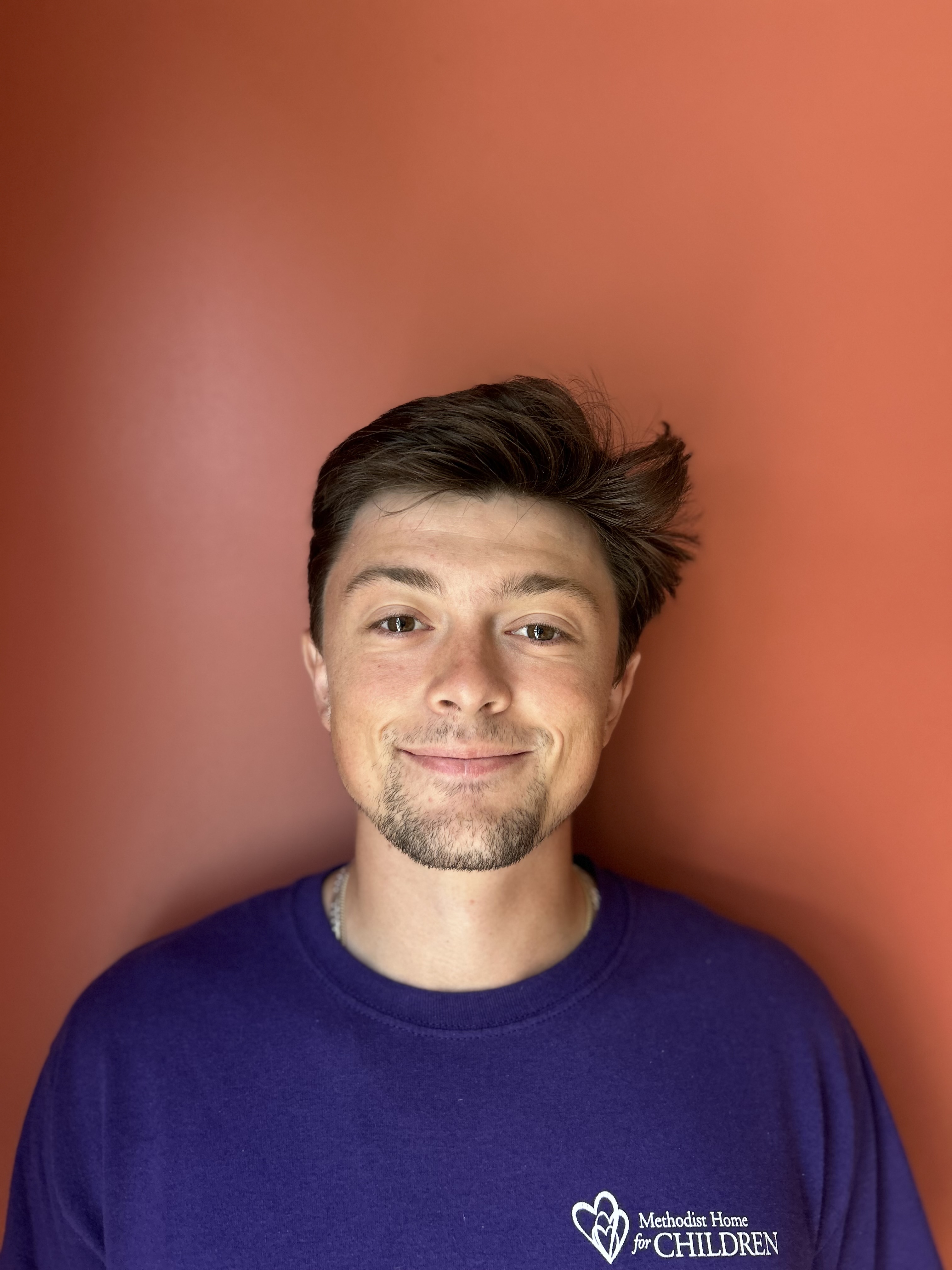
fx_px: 953
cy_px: 635
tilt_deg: +1.7
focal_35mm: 26
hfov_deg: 53.1
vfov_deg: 67.3
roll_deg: -1.9
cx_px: 476
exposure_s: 1/69
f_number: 1.5
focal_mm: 5.7
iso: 125
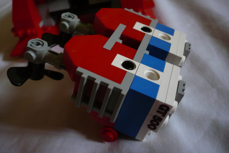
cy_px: 71
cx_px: 115
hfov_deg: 51.9
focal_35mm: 37
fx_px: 235
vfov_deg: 35.9
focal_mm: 5.8
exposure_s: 1/30
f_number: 2.8
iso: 160
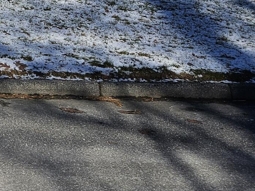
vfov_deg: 13.6
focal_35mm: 98
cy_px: -148
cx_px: -208
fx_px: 722
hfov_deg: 16.6
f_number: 1.8
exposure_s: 1/2333
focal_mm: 5.4
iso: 25
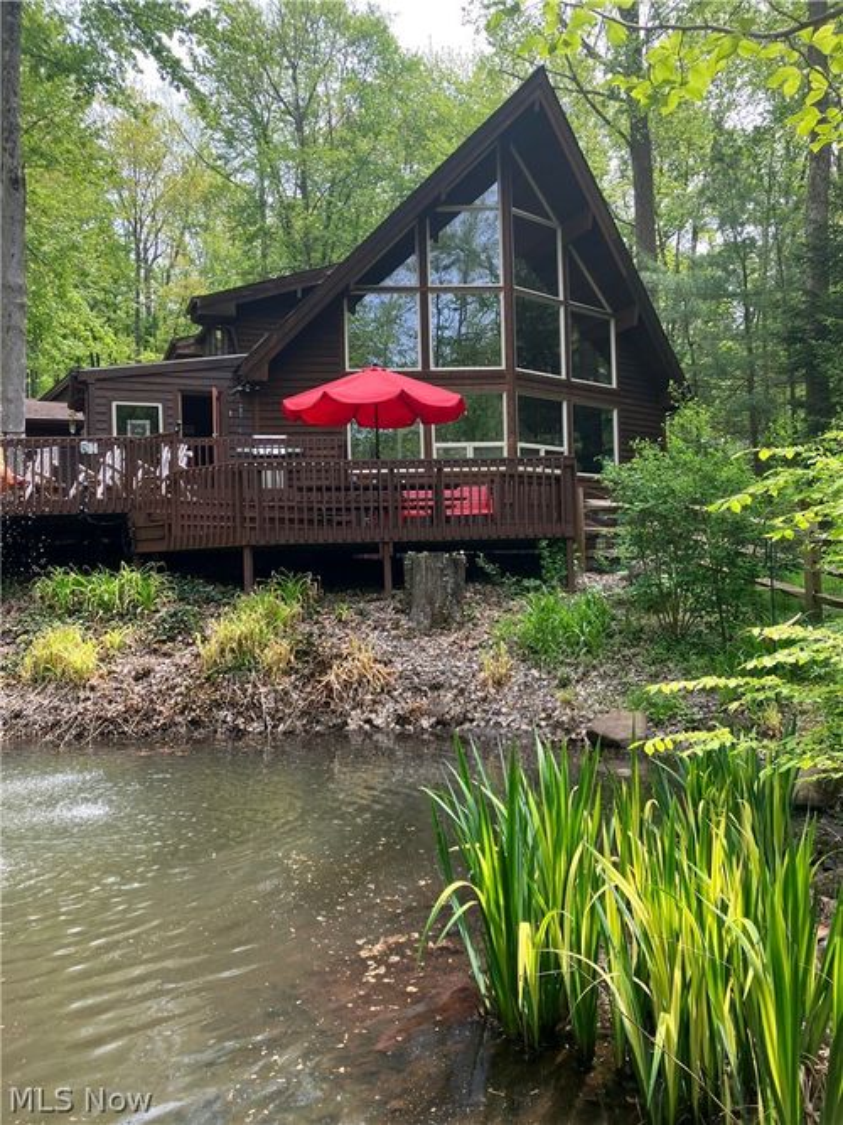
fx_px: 909
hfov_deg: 49.7
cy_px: 562
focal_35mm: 28
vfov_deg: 63.5
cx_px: 422
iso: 32
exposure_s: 1/287
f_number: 1.8
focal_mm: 3.99
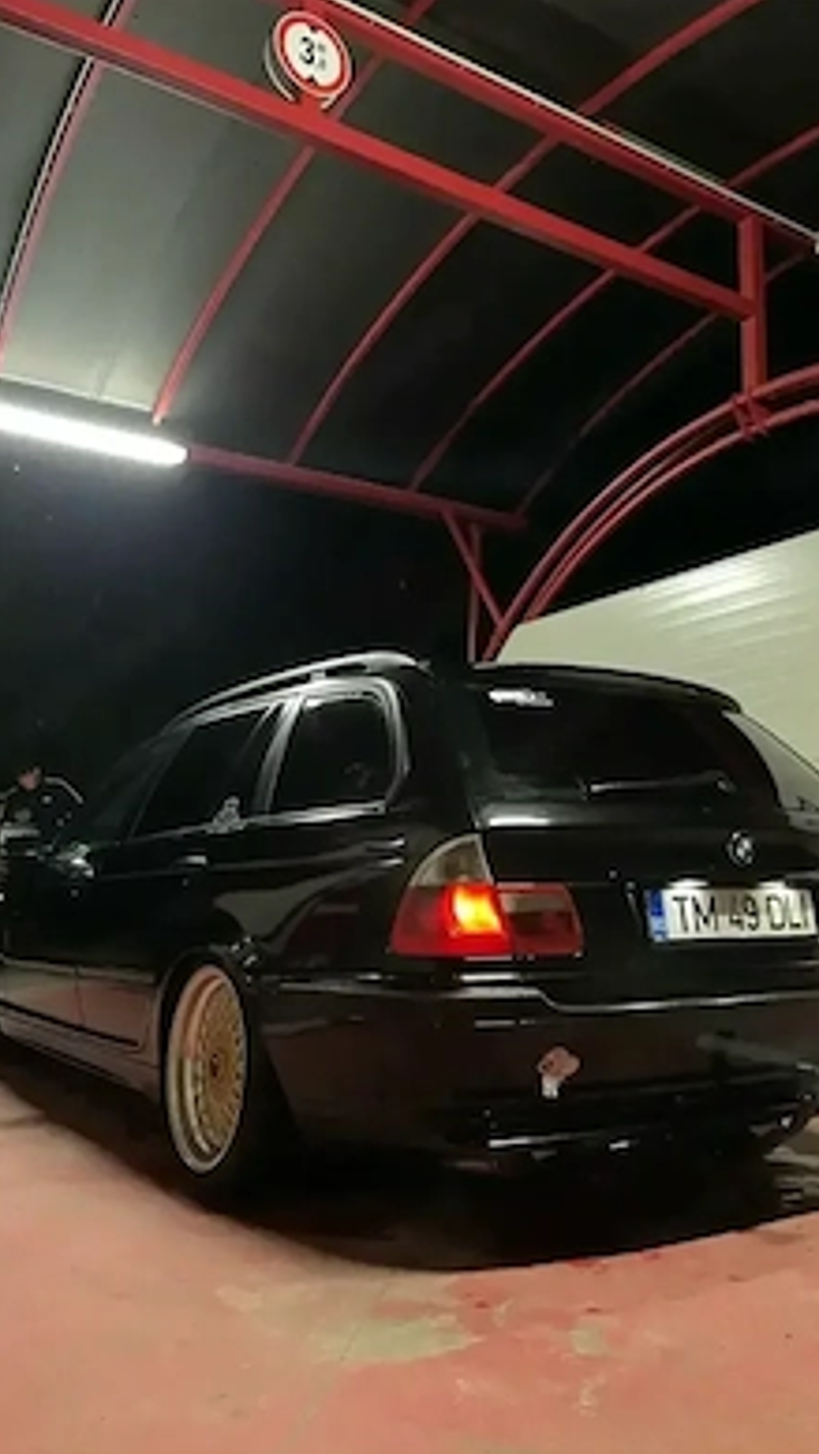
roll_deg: -0.1
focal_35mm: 28
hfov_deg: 41.5
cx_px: 438
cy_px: 736
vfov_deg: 67.9
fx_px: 1080
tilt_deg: +8.2
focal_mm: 5.1
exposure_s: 1/33
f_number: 1.6
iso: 400
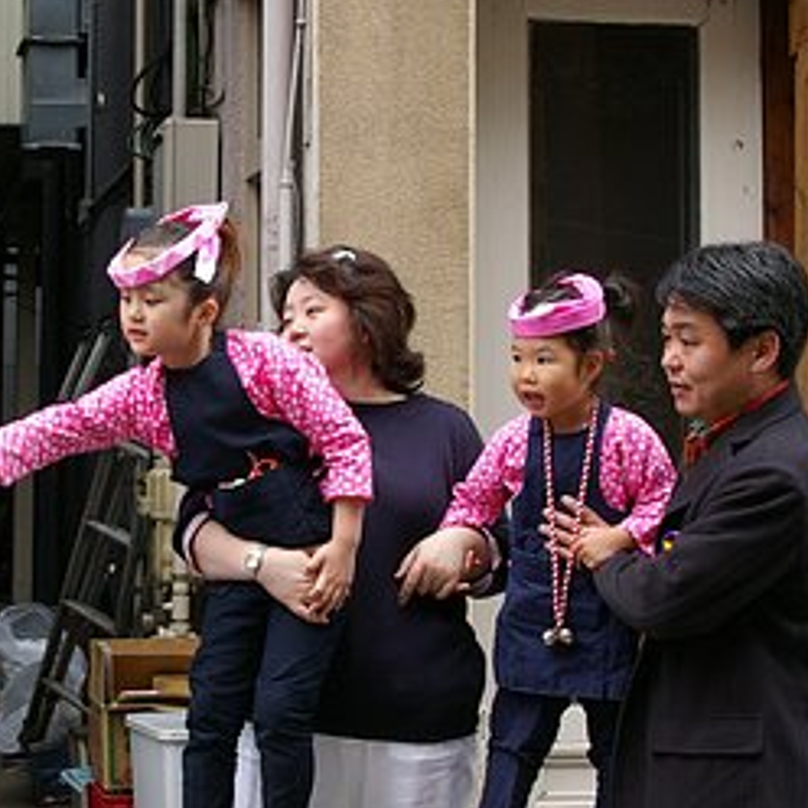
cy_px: 397
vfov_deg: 21.9
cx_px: 215
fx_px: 2086
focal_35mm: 79
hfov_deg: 21.8
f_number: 6.7
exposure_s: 1/90
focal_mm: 30
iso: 400
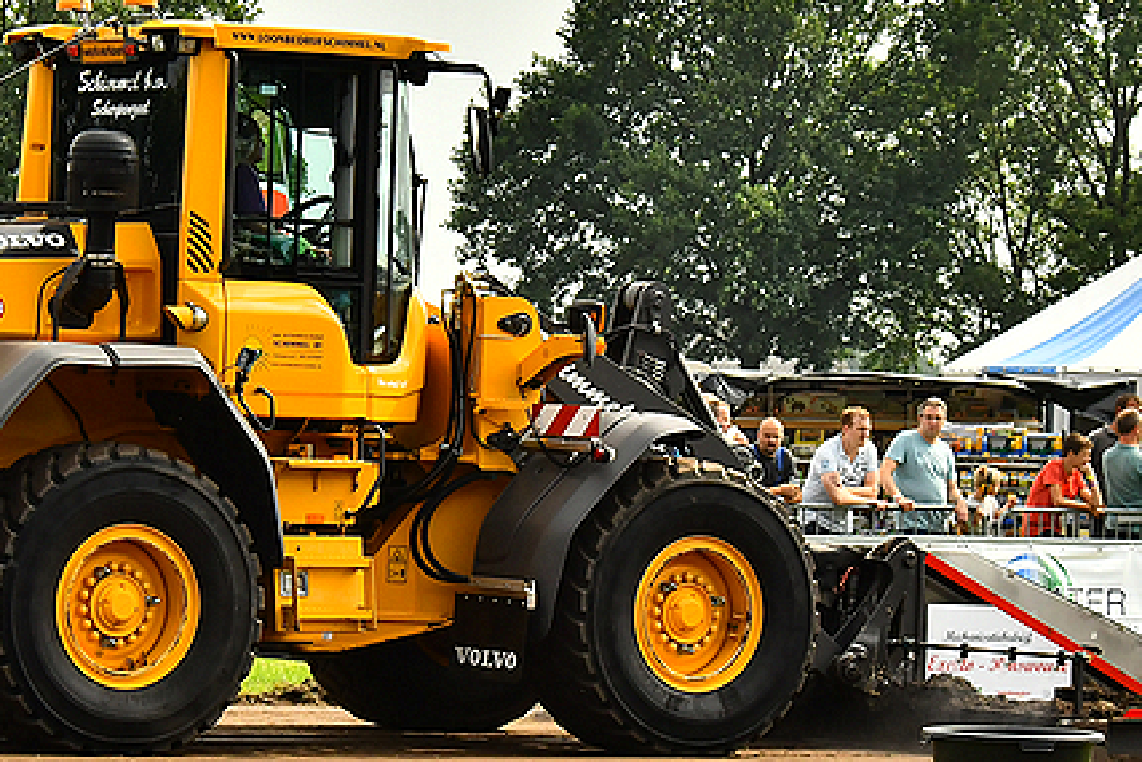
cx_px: 423
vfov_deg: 6.3
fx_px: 6949
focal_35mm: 219
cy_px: 421
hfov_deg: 9.4
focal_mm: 78
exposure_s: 1/1600
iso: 500
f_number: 9
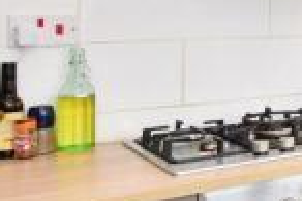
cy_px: 3
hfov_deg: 17.4
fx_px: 622
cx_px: 637
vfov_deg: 17.9
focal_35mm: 74
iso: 400
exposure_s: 1/40
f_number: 8
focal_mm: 11
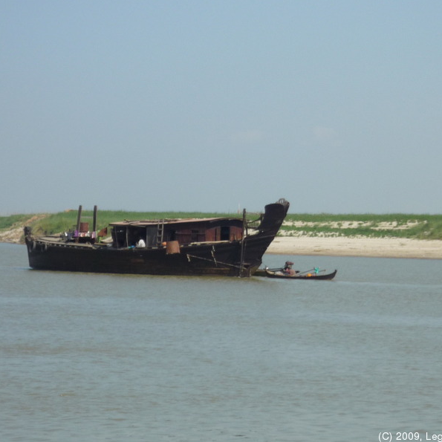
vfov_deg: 10.2
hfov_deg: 10.2
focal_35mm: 171
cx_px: 259
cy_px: 221
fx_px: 2470
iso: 100
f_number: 5.6
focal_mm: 17.6
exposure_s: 1/640
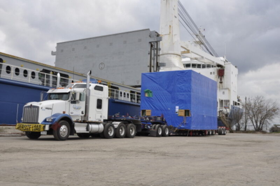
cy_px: 93
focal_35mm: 38
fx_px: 291
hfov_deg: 51.3
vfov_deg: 35.4
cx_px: 140
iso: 200
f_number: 7.1
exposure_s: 1/50
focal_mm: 25
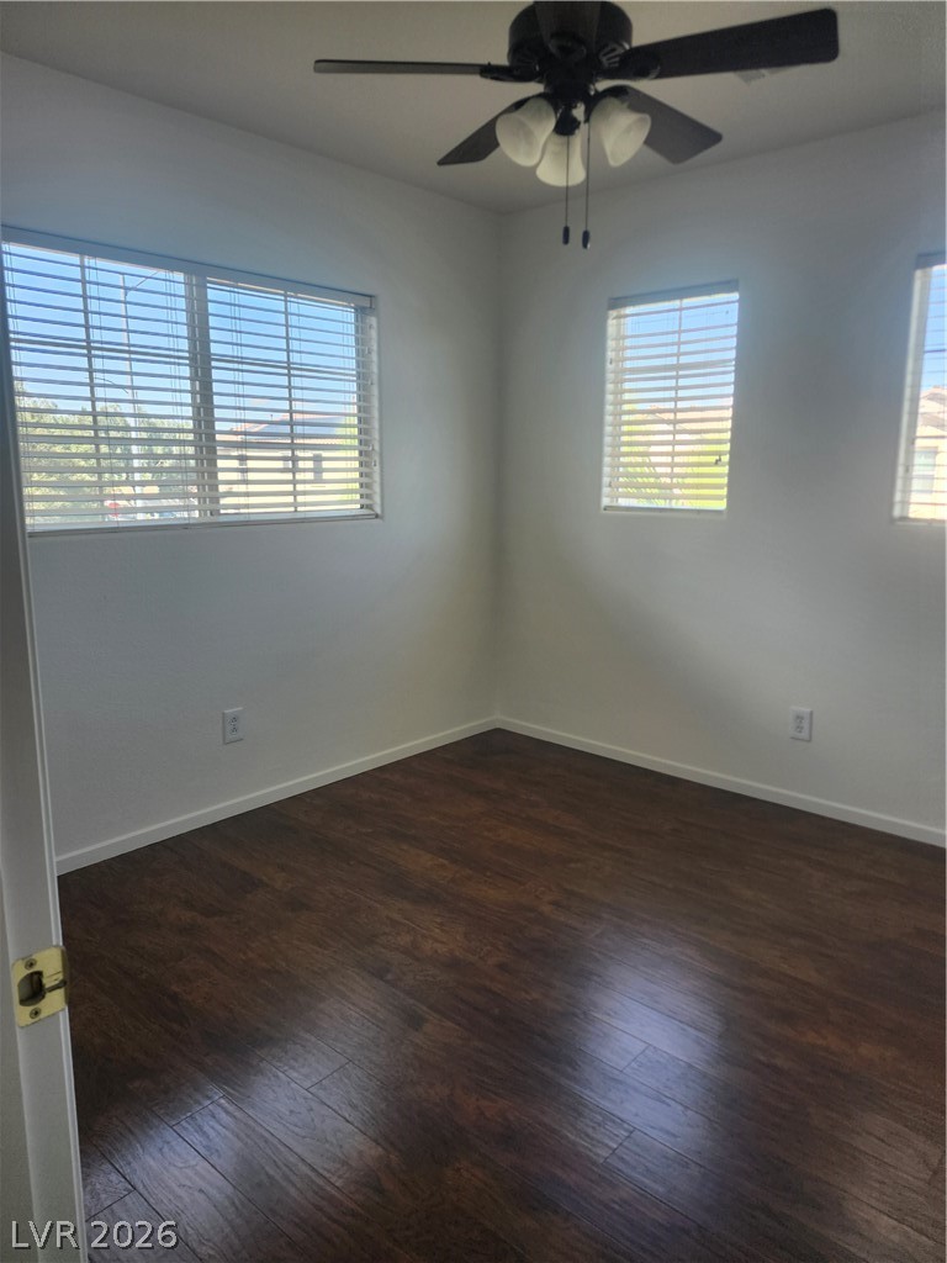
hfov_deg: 58.9
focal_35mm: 23
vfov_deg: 73.9
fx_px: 839
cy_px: 632
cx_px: 474
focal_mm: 5.54
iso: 80
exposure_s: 1/180
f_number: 1.8
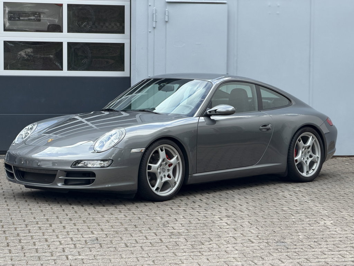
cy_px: 133
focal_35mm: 100
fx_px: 1023
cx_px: 177
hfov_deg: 19.6
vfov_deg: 14.8
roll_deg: -0.5
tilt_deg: -2.3
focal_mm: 16.89
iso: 50
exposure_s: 1/161
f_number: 2.8
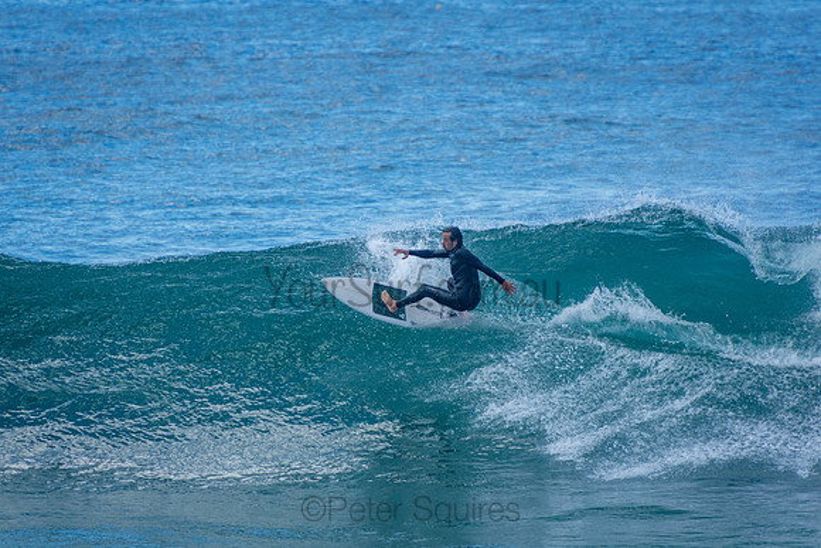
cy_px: 274
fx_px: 13686
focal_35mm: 600
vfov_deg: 2.3
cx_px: 410
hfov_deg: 3.4
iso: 640
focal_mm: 400
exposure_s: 1/2000
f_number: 5.6
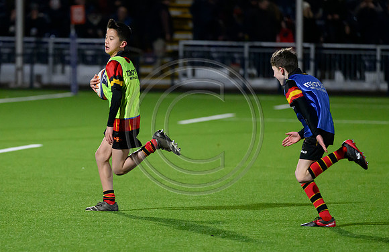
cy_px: 170
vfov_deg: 4.2
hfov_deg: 6.5
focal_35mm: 322
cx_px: 158
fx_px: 3451
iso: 6400
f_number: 3.2
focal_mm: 200
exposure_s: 1/1600
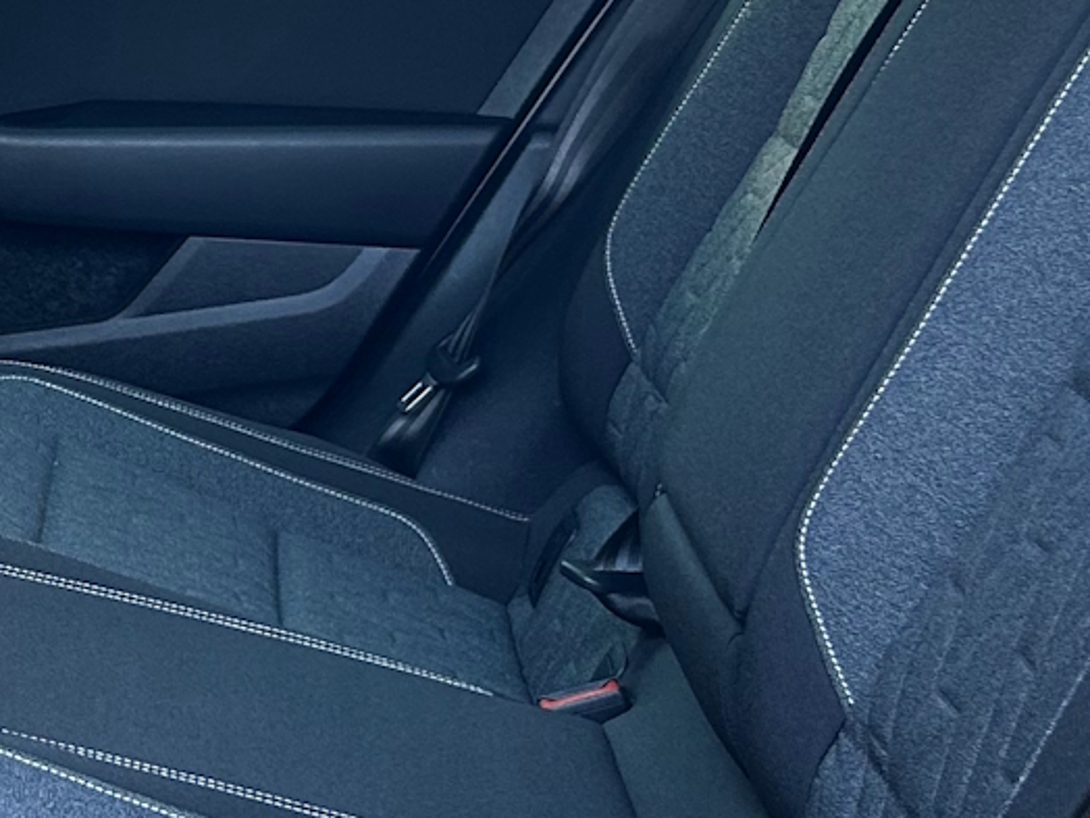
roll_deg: -0.1
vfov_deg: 14.8
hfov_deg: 19.0
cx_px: -46
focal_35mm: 100
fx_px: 3149
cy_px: 304
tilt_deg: -10.5
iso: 125
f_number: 1.5
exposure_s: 1/92
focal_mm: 5.7
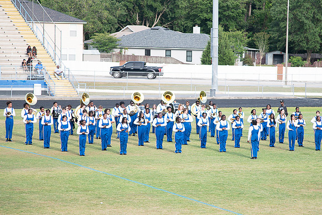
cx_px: 187
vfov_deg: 7.9
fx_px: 1542
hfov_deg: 11.9
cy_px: 111
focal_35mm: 173
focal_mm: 120
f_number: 4
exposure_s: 1/200
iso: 100
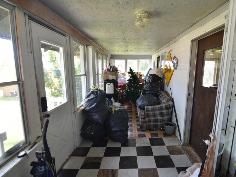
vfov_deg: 69.9
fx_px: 127
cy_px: 89
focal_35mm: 19
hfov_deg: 85.3
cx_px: 136
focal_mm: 11
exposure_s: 1/80
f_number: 4.5
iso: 400
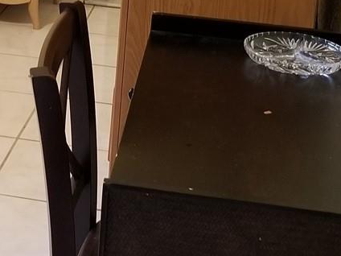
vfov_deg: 14.7
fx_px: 965
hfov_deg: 19.9
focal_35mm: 98
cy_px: -39
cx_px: 89
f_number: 1.7
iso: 200
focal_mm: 4.25
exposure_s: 1/20
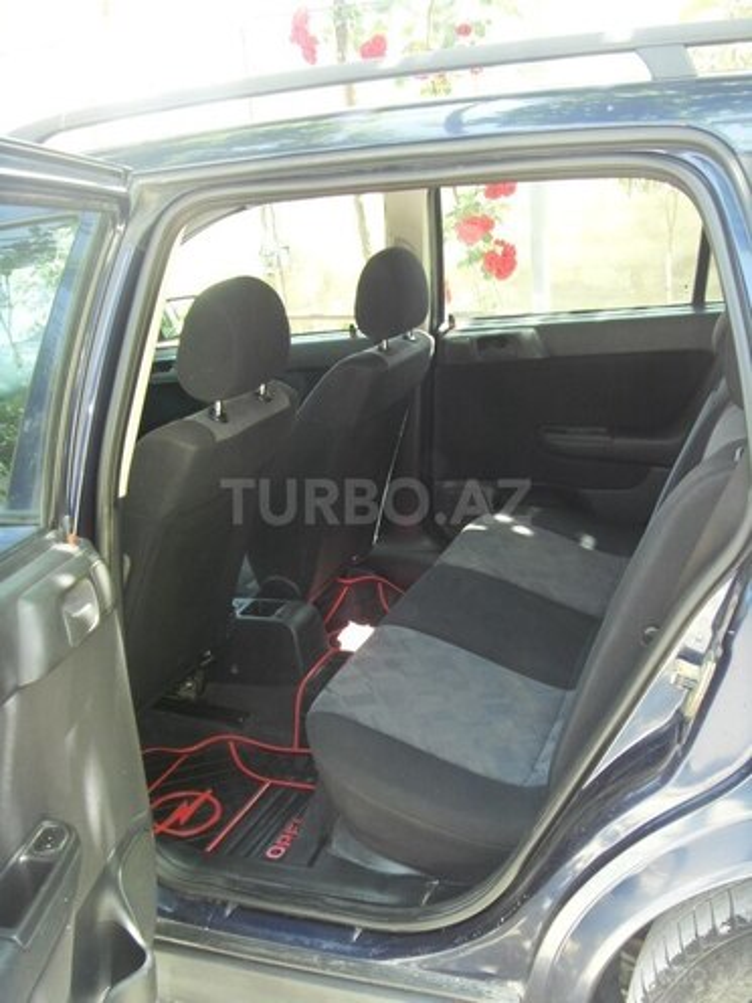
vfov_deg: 47.9
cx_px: 376
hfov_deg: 36.8
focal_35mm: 39
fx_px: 1130
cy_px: 502
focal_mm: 6.6
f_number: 3.5
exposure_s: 1/45
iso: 160
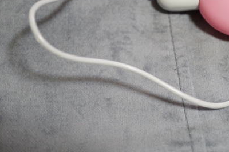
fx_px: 458
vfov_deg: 18.8
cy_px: 36
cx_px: 177
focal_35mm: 72
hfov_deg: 27.6
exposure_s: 1/60
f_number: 4
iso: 1600
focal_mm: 30
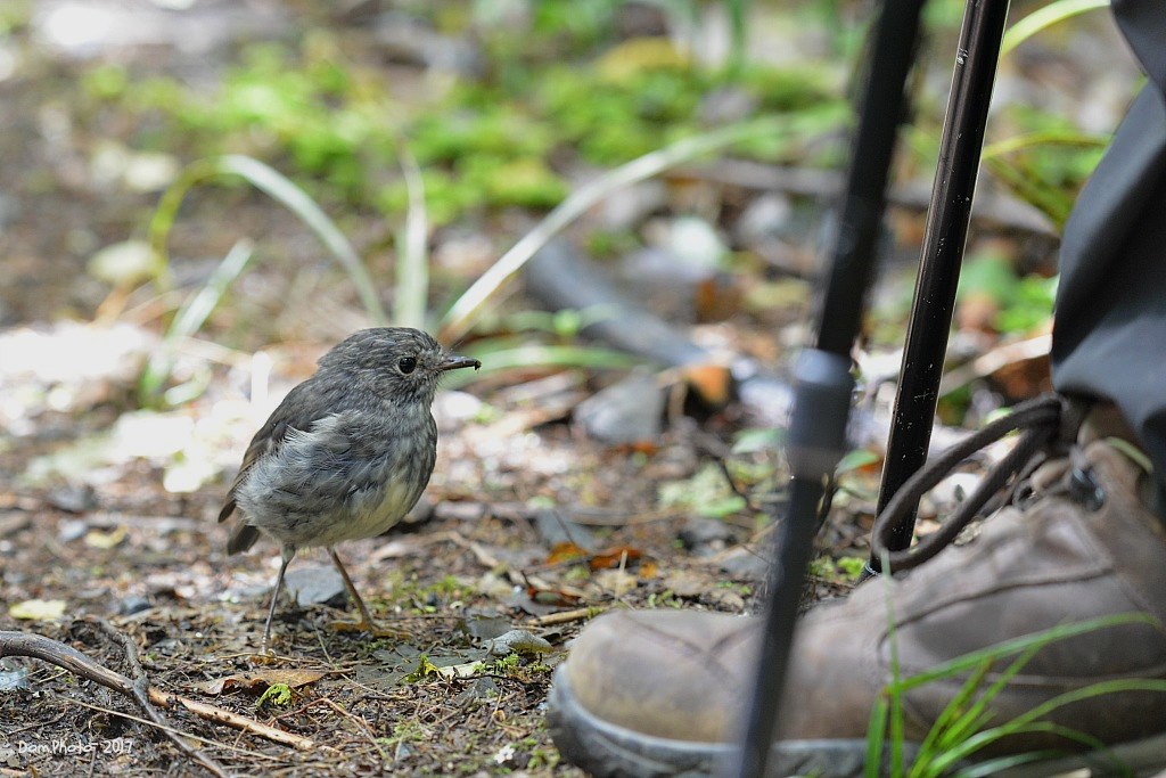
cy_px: 389
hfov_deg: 10.3
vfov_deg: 6.9
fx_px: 6478
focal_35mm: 200
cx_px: 583
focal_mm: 200
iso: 1600
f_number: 5.6
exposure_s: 1/40
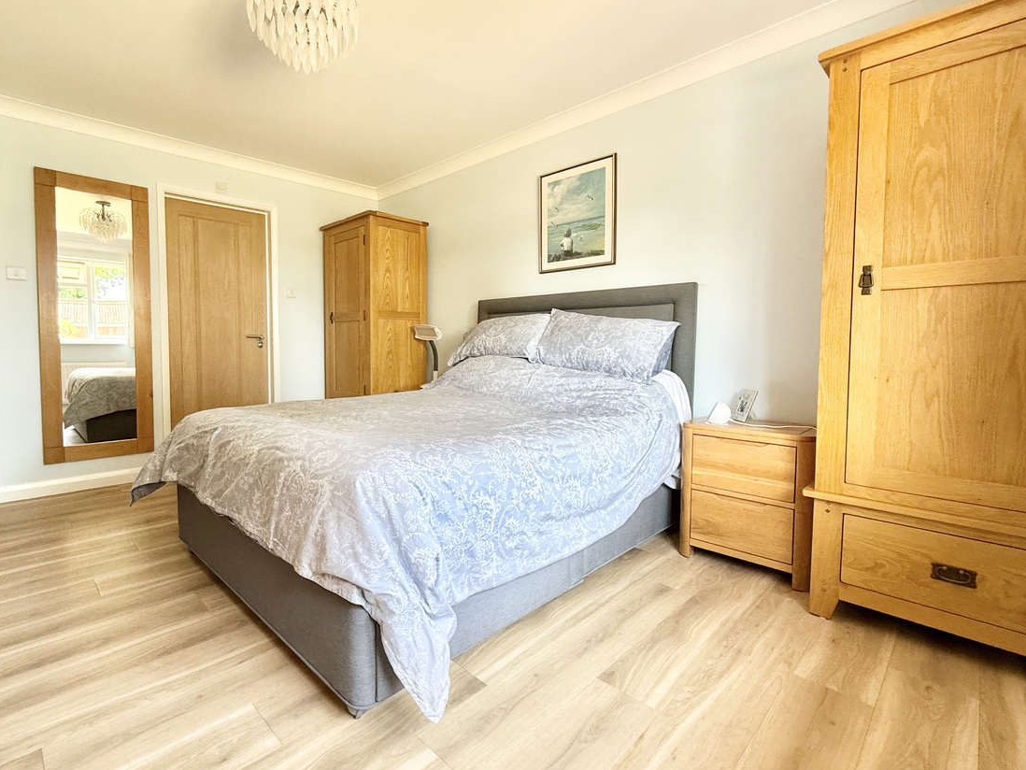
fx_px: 504
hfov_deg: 90.3
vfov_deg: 74.7
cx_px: 433
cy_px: 368
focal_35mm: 17
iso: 200
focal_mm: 2.22
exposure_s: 1/99
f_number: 2.2
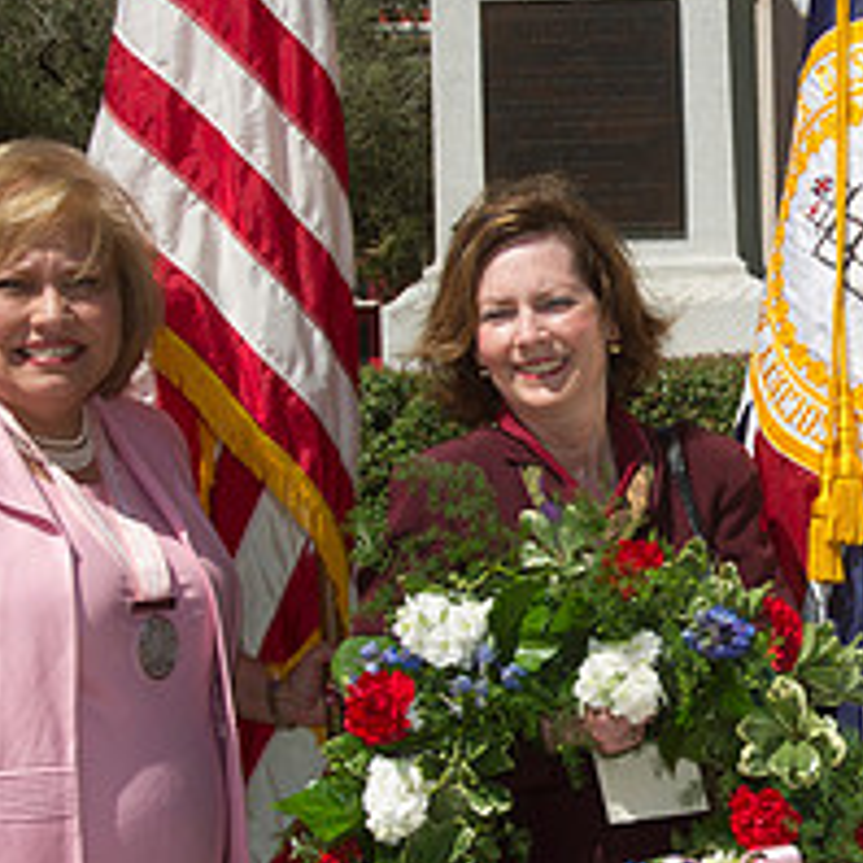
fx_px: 2454
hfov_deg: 19.3
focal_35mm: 87
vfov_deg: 19.9
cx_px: 876
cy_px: 466
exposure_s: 1/250
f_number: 10
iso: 200
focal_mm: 35
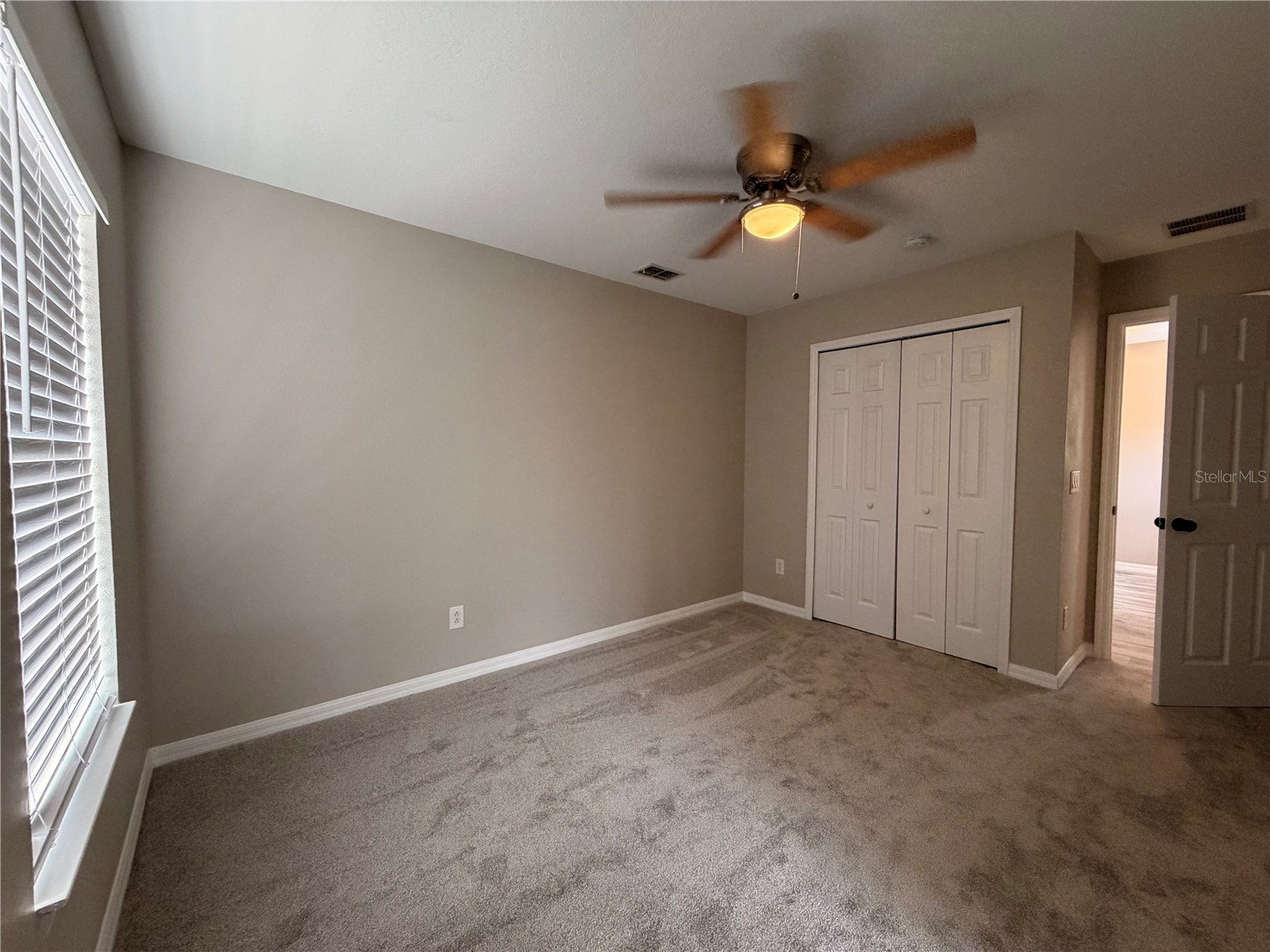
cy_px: 476
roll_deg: +0.2
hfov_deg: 102.1
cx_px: 635
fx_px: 514
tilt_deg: -2.8
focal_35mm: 14
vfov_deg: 85.7
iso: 320
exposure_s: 1/60
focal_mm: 2.22
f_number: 2.2
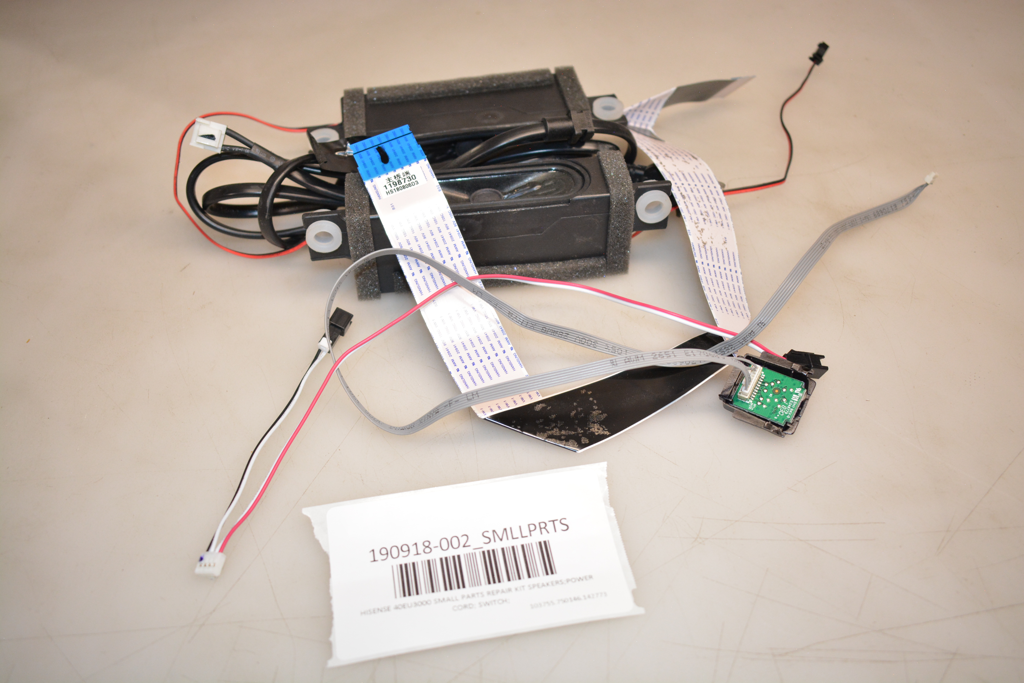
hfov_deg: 55.1
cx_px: 512
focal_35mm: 34
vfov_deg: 38.4
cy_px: 342
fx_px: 982
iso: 1000
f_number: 3.8
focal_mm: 23
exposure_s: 1/200
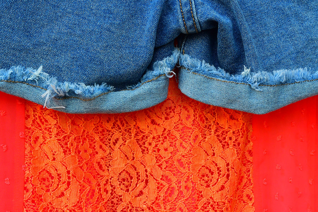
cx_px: 159
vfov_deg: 20.6
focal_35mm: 66
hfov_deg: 30.5
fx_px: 583
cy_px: 106
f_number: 16
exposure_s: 1/60
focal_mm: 44
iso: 1400
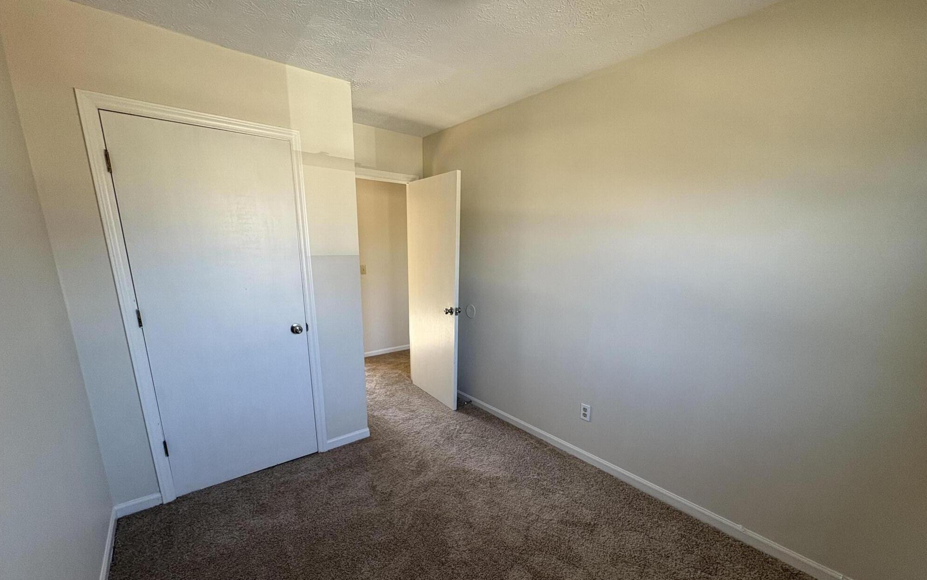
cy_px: 337
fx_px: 379
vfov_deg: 74.3
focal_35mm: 15
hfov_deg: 101.5
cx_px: 467
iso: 125
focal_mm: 2.22
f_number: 2.2
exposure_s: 1/99
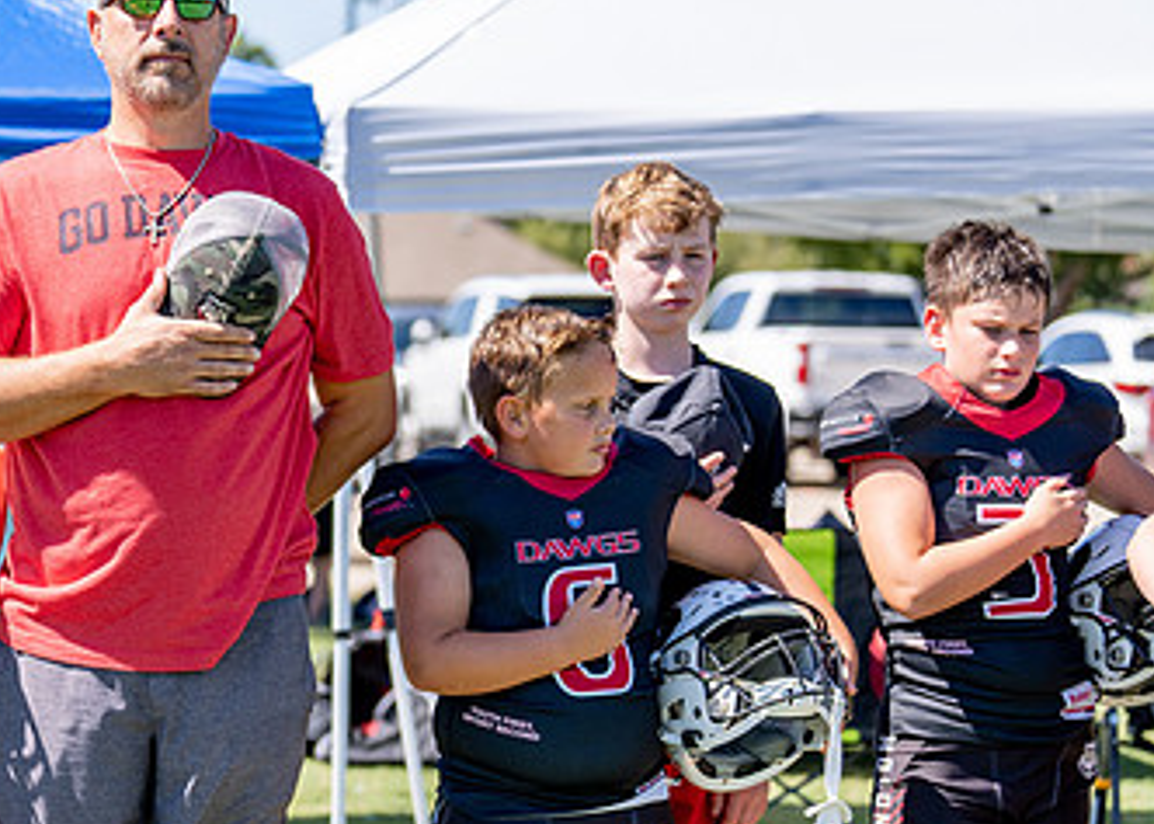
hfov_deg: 15.1
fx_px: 4325
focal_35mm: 132
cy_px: 526
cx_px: 161
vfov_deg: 10.9
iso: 100
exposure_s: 1/1000
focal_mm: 70
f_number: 2.8
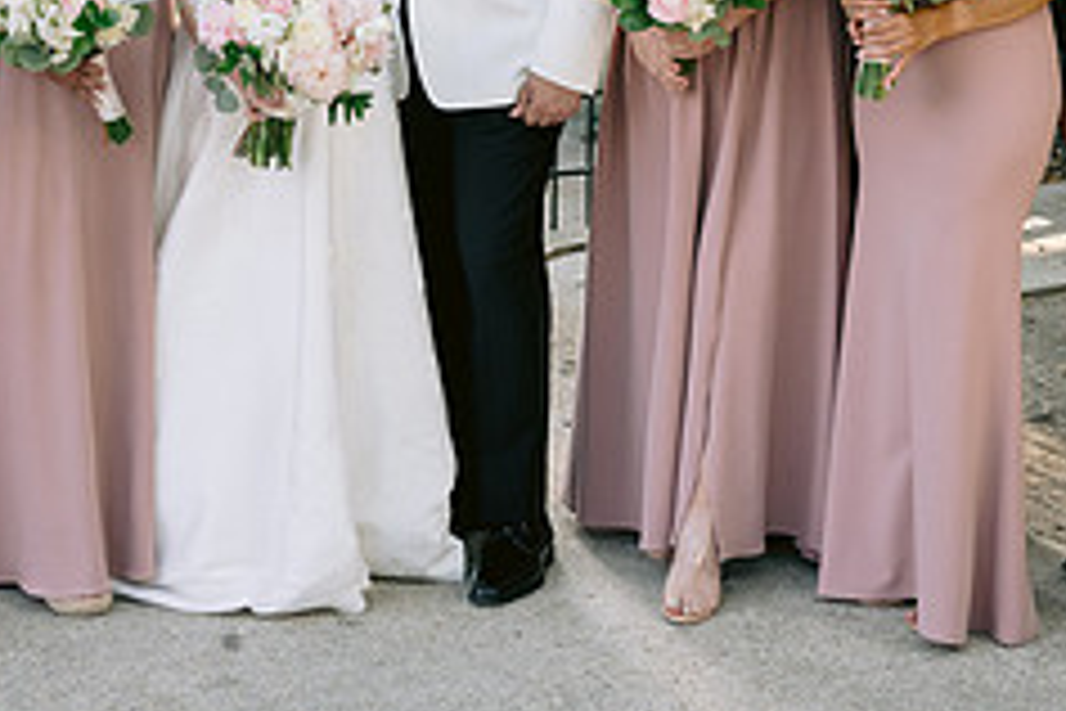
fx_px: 2635
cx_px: 302
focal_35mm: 89
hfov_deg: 22.7
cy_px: -100
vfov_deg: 14.9
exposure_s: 1/250
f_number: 4
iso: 400
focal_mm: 35
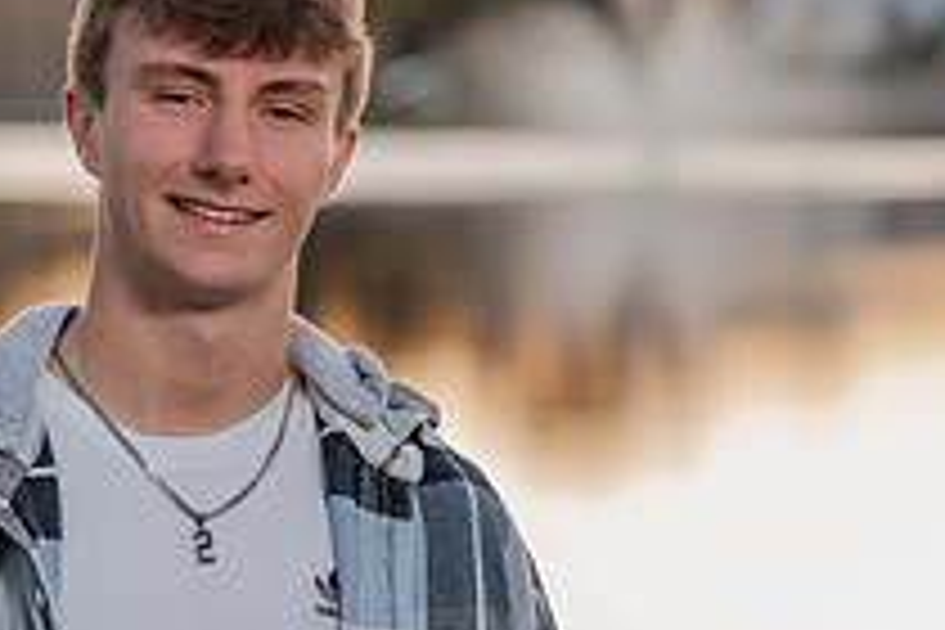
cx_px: 255
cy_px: 389
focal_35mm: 261
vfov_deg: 5.3
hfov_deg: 7.9
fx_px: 6851
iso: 50
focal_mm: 85
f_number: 2.8
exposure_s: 1/100
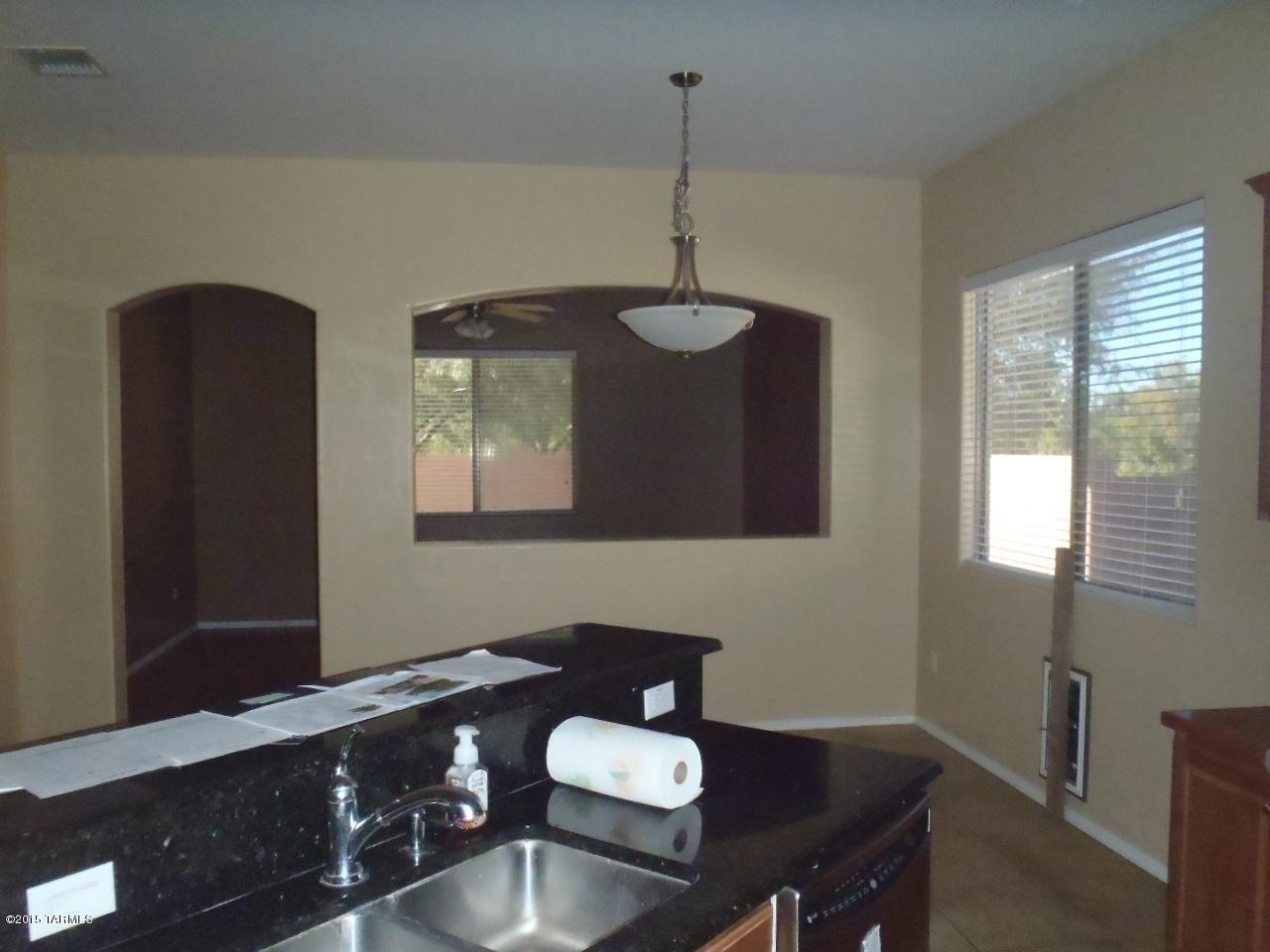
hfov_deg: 63.4
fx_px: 1027
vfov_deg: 49.7
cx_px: 635
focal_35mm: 28
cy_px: 476
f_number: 3.9
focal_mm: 5
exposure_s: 1/500
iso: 800
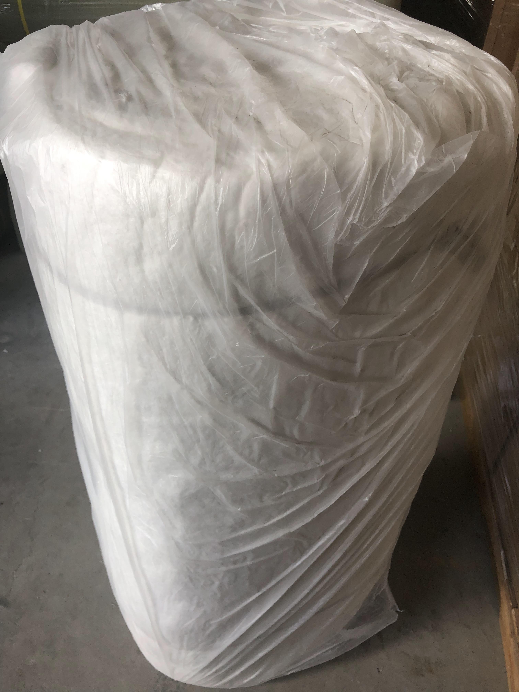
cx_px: 260
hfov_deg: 49.7
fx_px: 560
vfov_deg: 63.4
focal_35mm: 28
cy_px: 346
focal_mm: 4
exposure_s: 1/120
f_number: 1.8
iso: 64
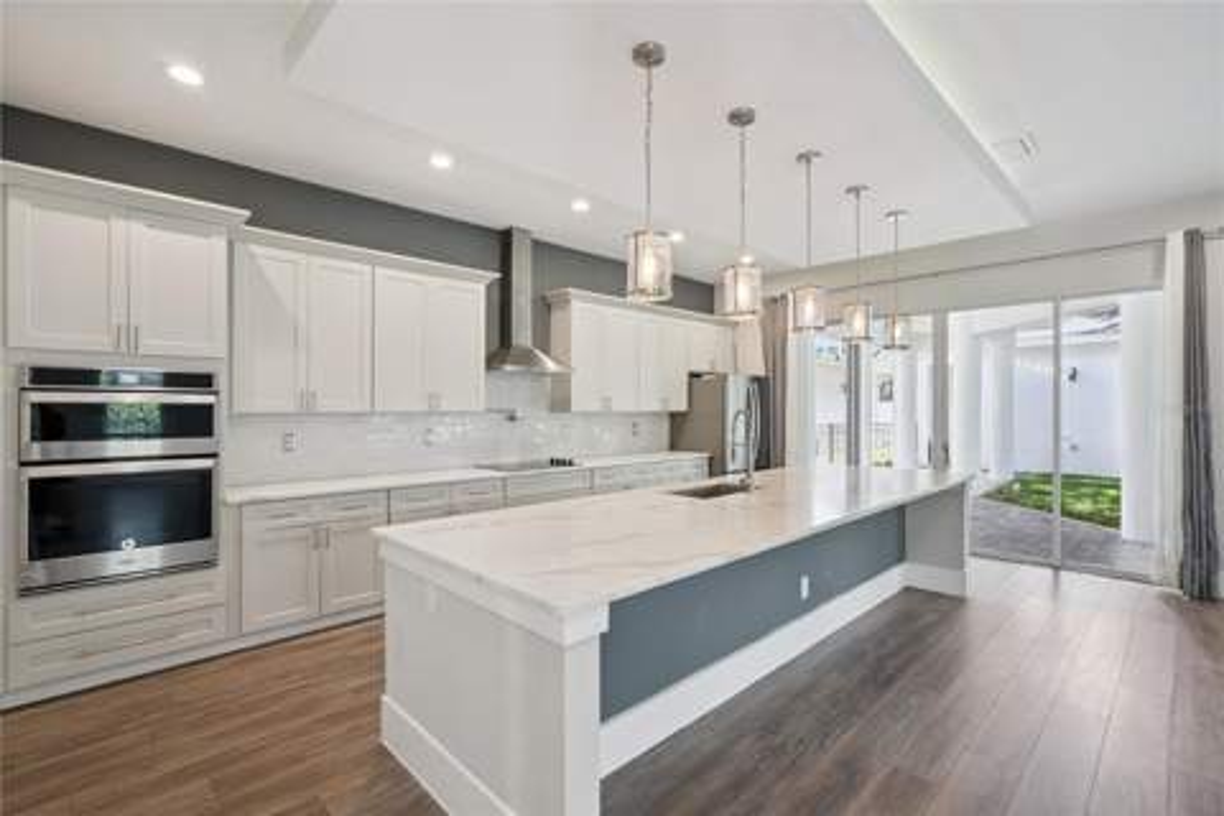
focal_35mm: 16
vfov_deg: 73.7
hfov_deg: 96.7
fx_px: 544
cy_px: 408
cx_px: 612
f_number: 9
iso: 800
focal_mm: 16
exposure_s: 1/50
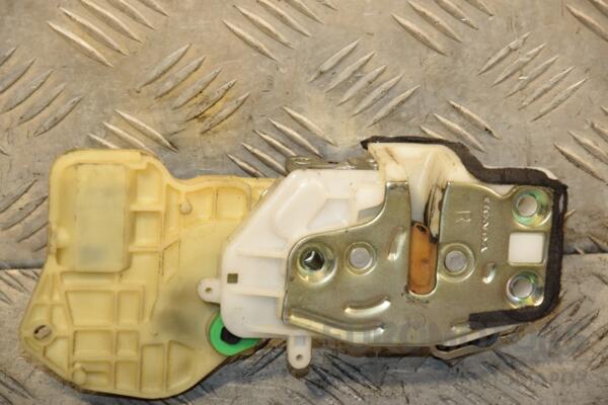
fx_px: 2660
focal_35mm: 158
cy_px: 202
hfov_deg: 13.0
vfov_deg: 8.7
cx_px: 304
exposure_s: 1/200
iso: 800
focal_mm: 105
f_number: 6.3
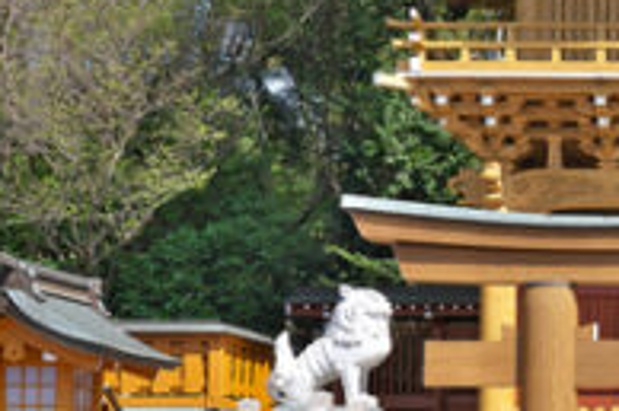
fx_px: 1752
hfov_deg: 18.2
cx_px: 871
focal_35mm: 102
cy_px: 10
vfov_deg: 13.2
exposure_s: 1/125
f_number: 10
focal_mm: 33
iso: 100
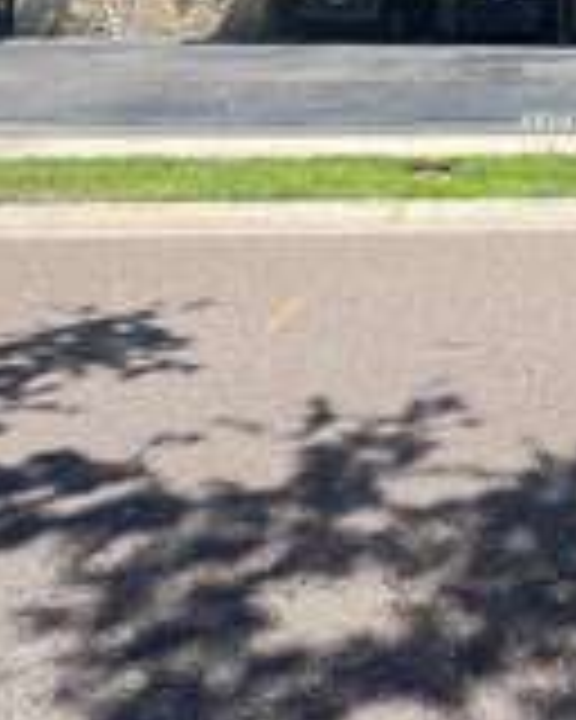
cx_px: 702
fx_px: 810
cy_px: 27
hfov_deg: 32.1
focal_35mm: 38
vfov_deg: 42.5
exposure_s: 1/378
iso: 32
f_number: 1.8
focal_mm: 1.57
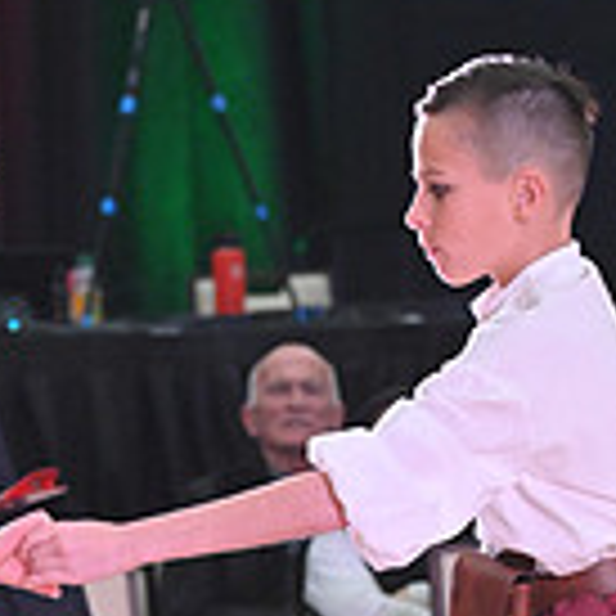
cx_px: 11
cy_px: 805
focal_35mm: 438
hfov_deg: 4.0
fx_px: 8818
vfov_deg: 4.0
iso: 3200
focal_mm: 122
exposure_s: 1/320
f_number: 5.6
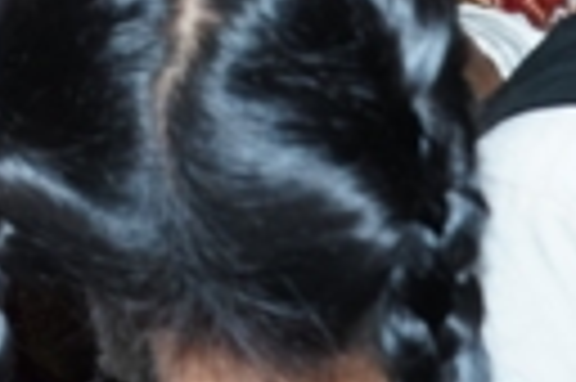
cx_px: -644
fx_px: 2637
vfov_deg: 7.7
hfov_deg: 11.1
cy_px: -555
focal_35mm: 165
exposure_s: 1/100
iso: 1250
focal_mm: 33
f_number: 6.3
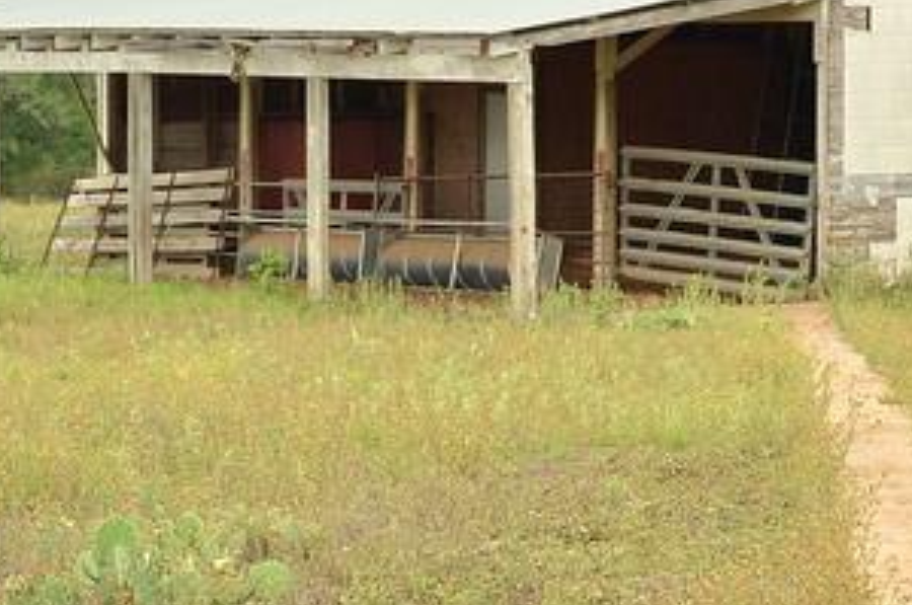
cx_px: 584
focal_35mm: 168
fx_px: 4249
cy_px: 453
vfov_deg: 8.1
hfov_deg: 12.2
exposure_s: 1/160
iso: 125
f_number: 6.3
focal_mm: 48
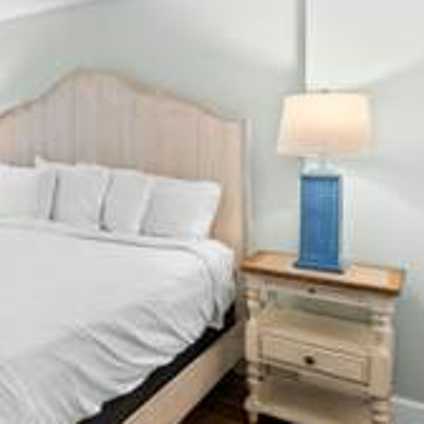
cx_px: -25
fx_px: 471
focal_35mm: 34
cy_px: 139
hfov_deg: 40.6
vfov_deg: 47.6
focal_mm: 14
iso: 400
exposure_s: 1
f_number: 8
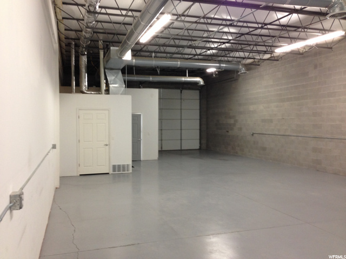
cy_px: 130
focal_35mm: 33
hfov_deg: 55.4
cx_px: 173
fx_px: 330
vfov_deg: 42.9
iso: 125
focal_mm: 4.12
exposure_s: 1/20
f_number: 2.4
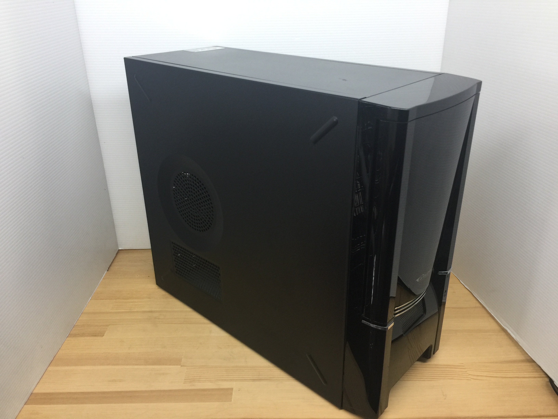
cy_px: 210
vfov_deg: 48.2
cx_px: 279
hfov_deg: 61.7
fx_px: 467
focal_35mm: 29
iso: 50
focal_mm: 4.15
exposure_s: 1/30
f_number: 2.2
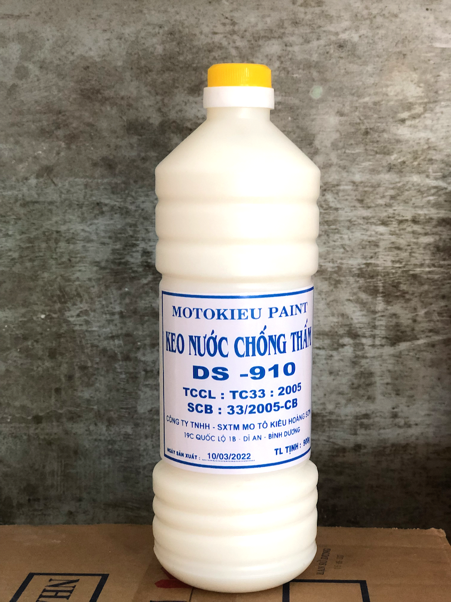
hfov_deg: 25.7
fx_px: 990
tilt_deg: -5.5
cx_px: 226
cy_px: 301
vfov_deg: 33.8
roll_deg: +0.8
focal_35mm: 57
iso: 200
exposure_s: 1/33
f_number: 2.8
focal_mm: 6.6
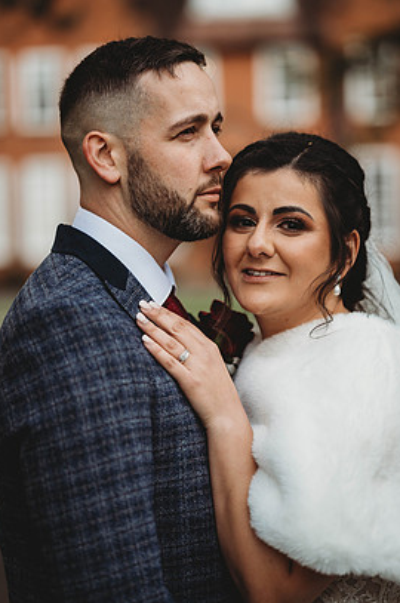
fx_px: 1572
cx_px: 202
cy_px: 298
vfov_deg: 21.7
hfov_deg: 14.5
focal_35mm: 94
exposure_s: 1/200
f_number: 1.8
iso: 100
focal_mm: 85
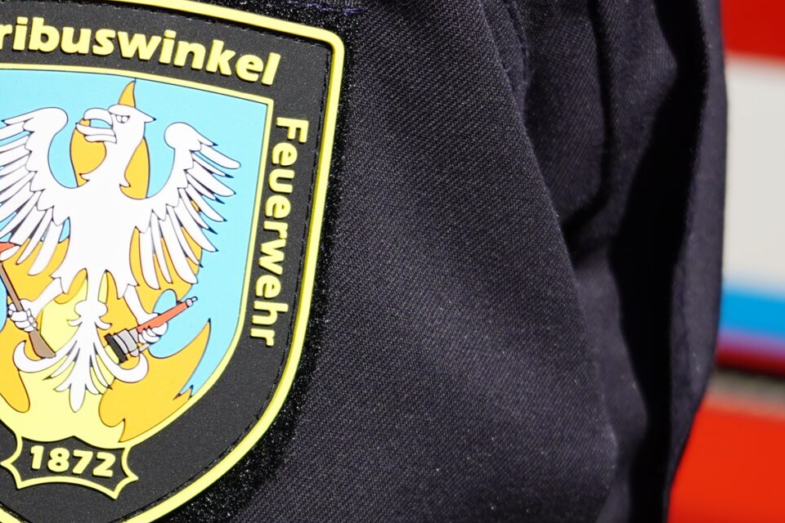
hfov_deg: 12.7
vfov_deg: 8.6
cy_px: 258
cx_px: 78
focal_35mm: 160
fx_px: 3489
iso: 100
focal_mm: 60
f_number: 5.6
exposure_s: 1/500
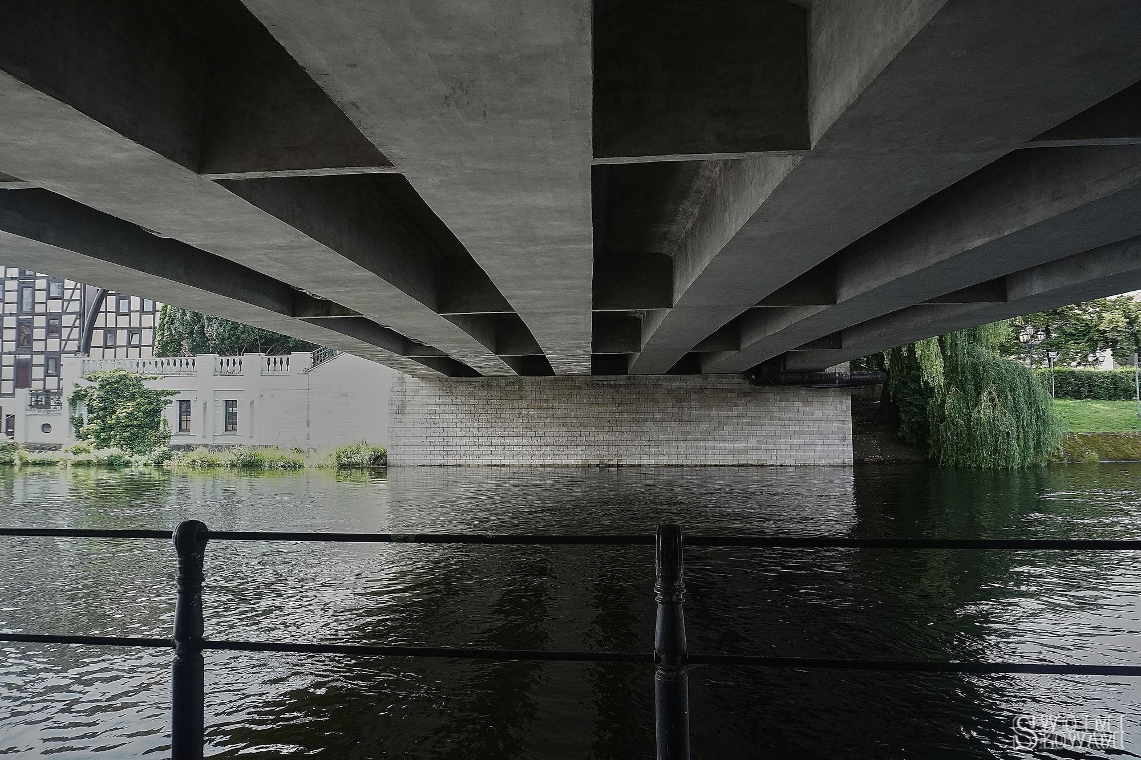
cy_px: 380
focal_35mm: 24
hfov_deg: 73.7
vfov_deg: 53.1
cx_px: 570
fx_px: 761
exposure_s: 1/1250
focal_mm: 16
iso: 3200
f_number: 5.6
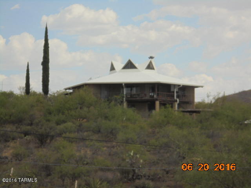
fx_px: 1131
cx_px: 126
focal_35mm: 156
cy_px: 94
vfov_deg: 9.5
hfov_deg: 12.7
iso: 100
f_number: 6.5
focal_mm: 27.6
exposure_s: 1/320
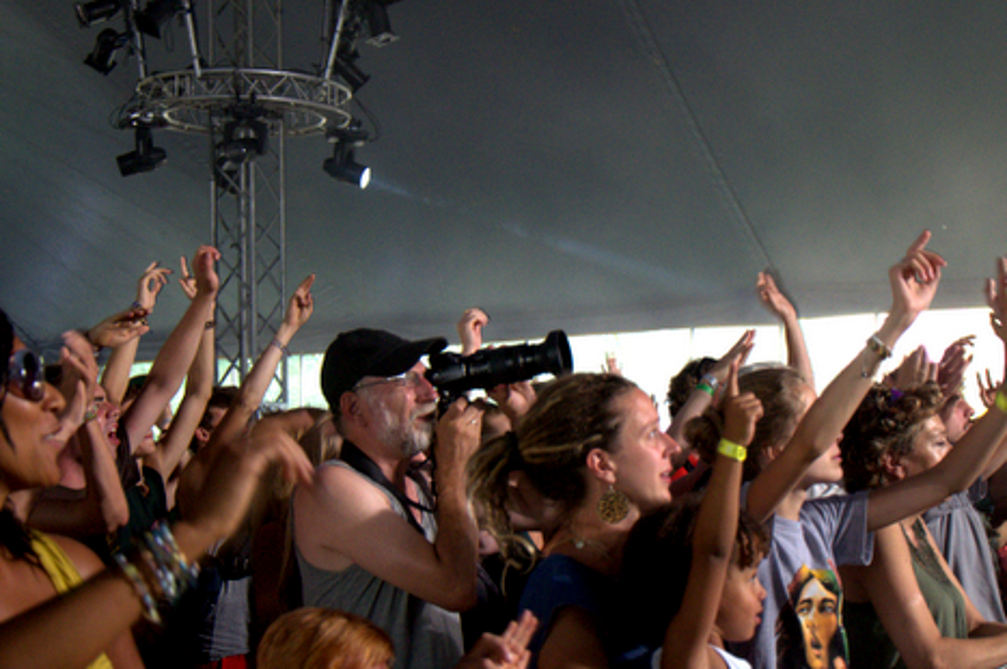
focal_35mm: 74
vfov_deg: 18.4
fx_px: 2067
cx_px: 584
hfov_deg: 27.3
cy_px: 365
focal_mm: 32
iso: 4000
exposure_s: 1/50
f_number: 4.2
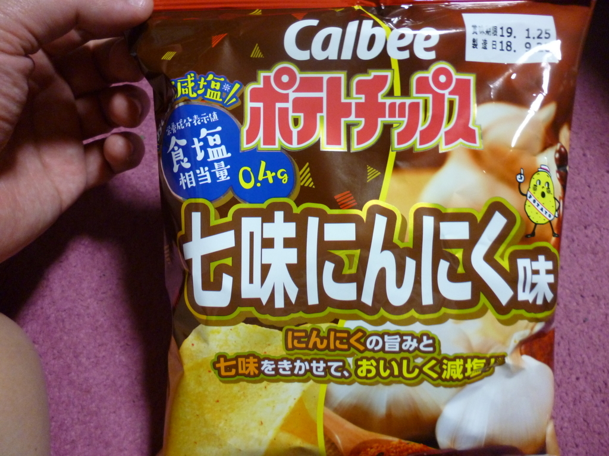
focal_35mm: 28
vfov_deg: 49.7
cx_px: 304
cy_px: 228
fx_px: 493
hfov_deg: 63.4
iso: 400
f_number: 3.1
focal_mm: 5
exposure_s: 1/15
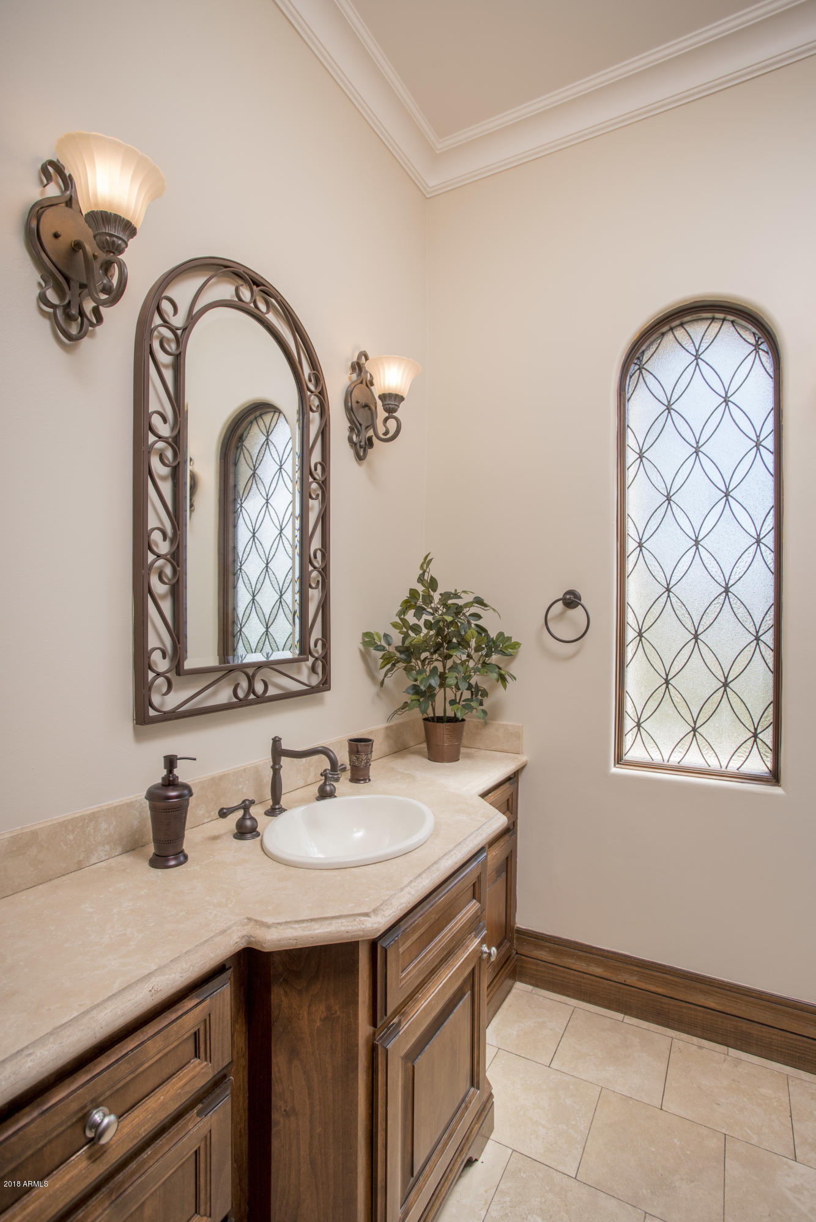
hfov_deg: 70.5
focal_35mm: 17
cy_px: 611
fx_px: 578
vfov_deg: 93.3
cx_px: 408
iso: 250
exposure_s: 1/160
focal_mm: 17
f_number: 7.1
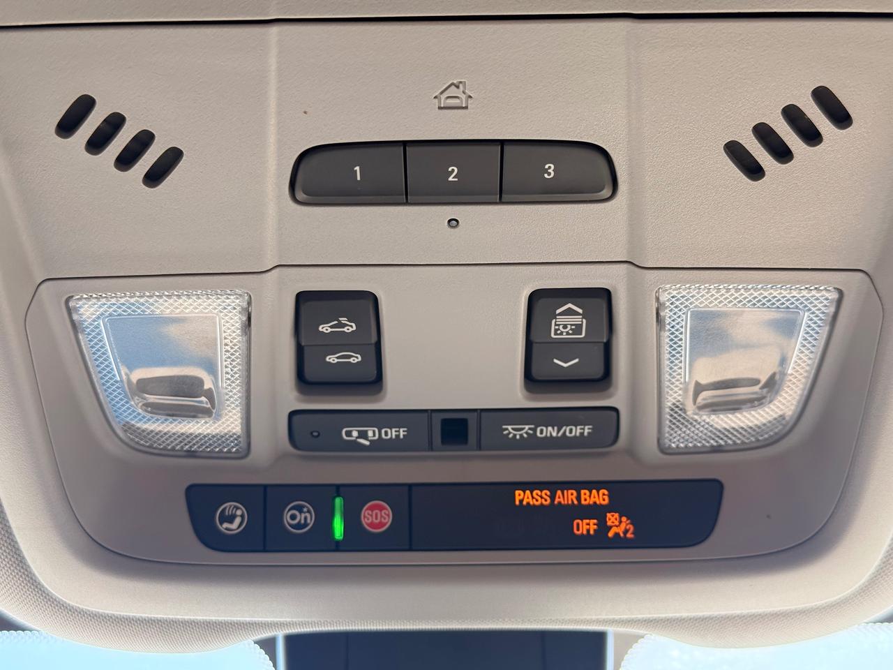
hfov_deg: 39.7
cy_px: 335
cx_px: 446
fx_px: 1238
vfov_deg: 30.3
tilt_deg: +44.8
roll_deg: -1.1
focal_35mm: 48
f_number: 1.78
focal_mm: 6.76
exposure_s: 1/242
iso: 100
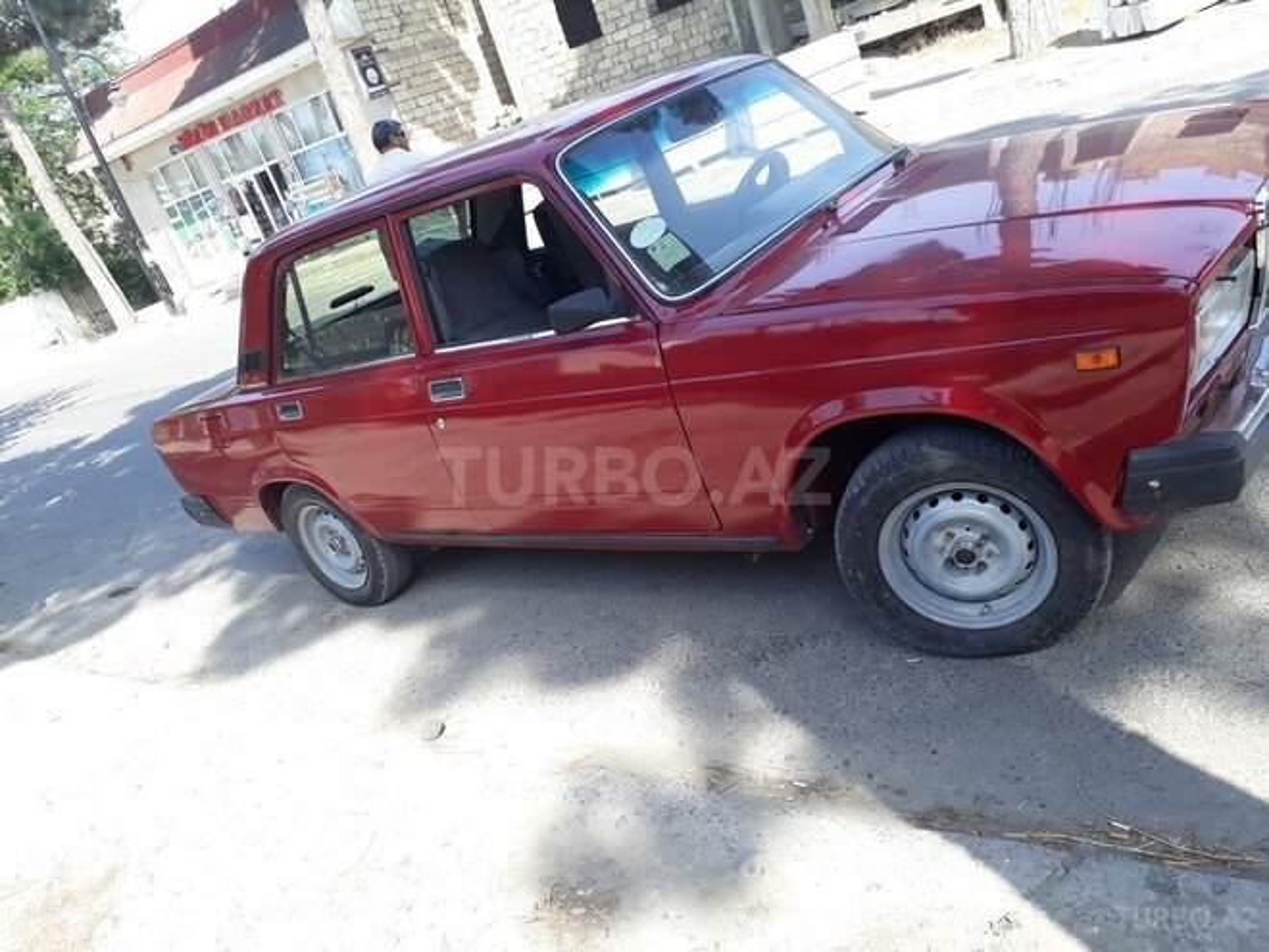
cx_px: 634
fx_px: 990
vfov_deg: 51.4
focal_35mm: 27
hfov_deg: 65.3
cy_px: 476
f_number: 1.9
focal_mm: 3.6
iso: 40
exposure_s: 1/320
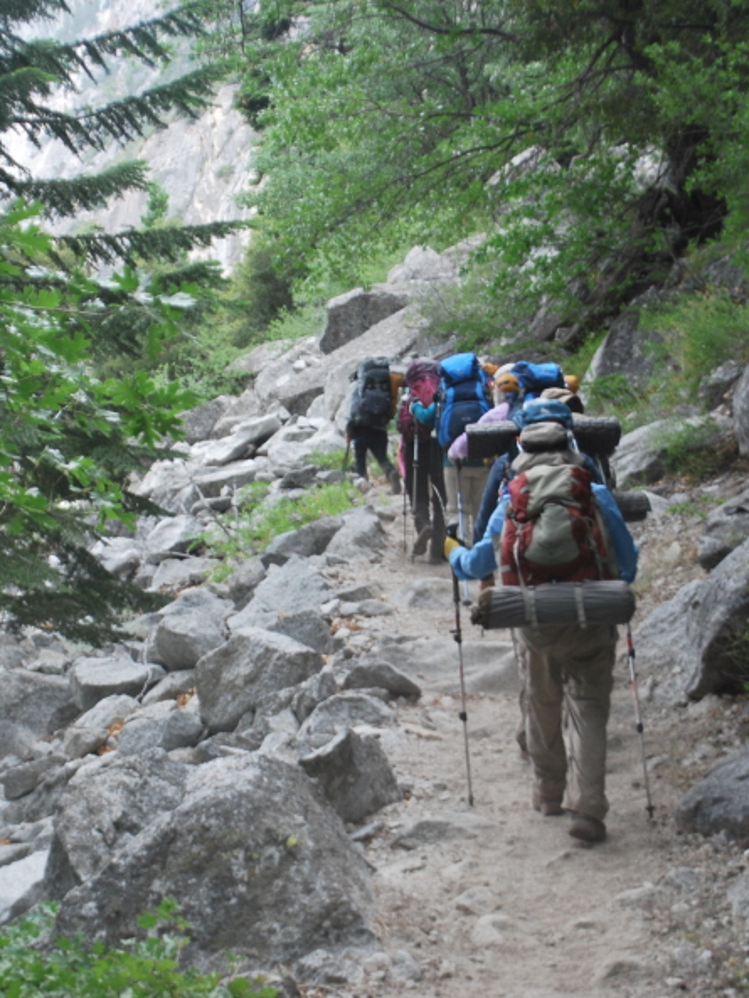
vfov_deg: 25.4
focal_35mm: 77
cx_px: 295
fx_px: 2213
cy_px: 503
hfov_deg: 19.2
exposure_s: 1/50
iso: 200
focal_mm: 35
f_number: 5.3
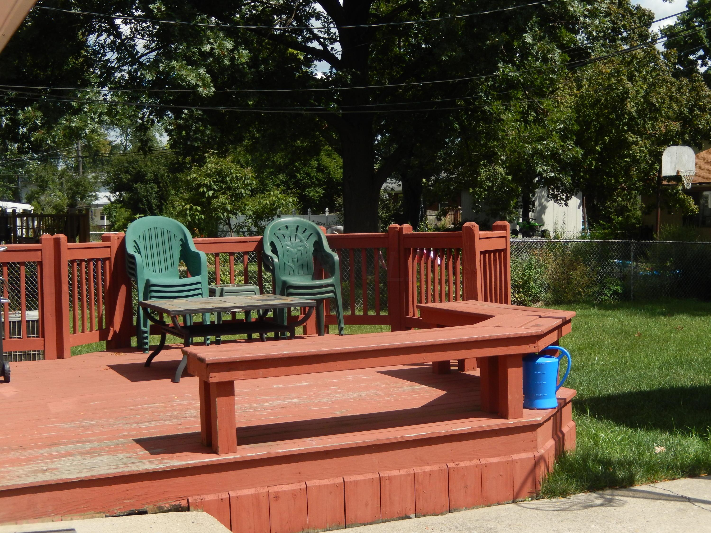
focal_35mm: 58
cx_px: 356
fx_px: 1191
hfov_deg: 33.2
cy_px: 266
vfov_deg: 25.2
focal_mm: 10.4
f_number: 4.6
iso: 125
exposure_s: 1/800
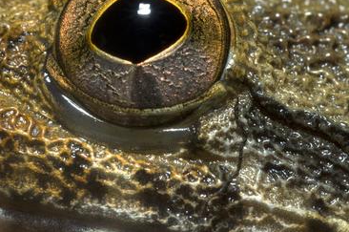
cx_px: 58
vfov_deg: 8.0
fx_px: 1665
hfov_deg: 11.9
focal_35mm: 172
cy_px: 74
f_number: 25
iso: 100
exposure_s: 1/250
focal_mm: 60
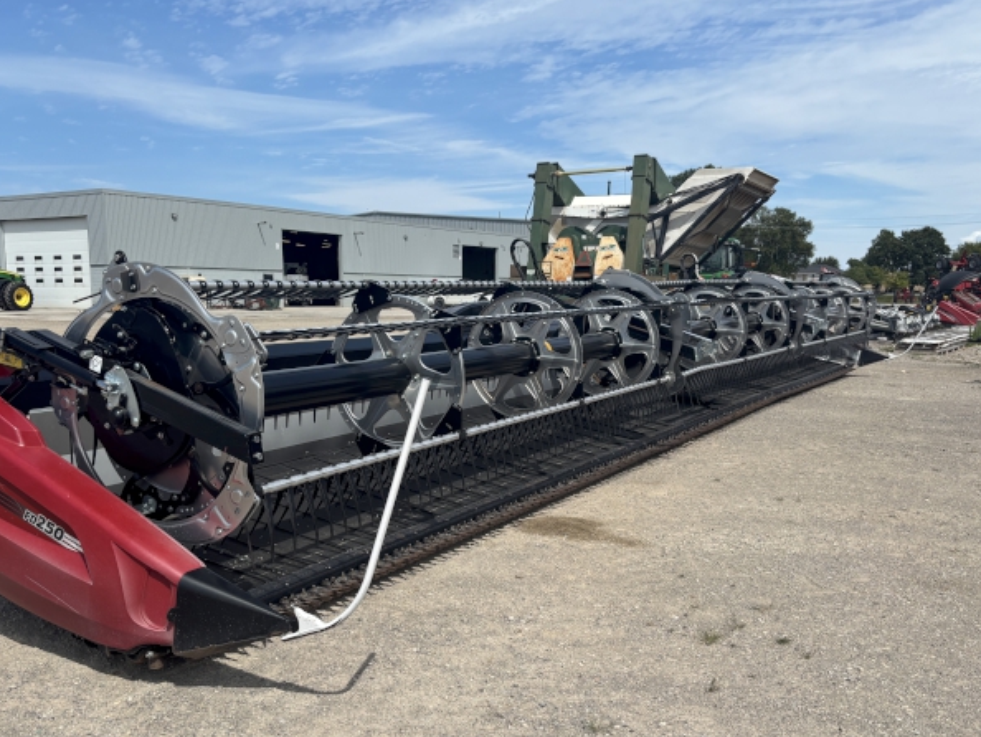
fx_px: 992
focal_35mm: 35
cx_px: 451
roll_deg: +0.5
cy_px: 440
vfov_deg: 40.6
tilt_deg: -8.7
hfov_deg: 52.5
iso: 50
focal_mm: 5.96
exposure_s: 1/3413
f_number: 1.6
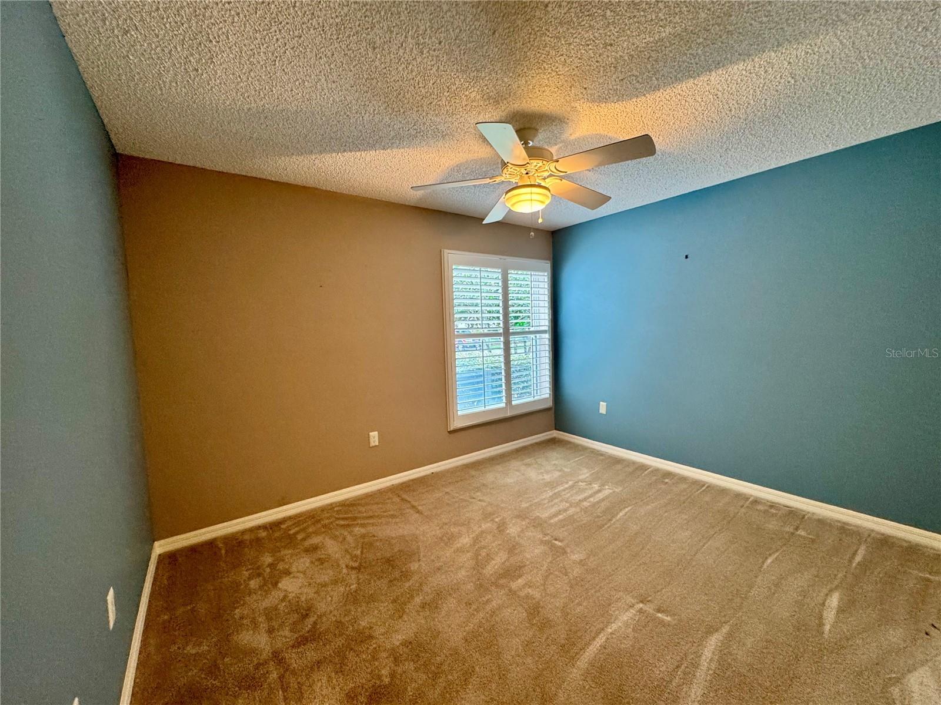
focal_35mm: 14
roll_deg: +1.8
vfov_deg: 85.7
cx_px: 470
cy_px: 352
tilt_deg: -5.0
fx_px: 381
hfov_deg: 102.1
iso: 400
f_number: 2.2
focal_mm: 2.22
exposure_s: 1/60
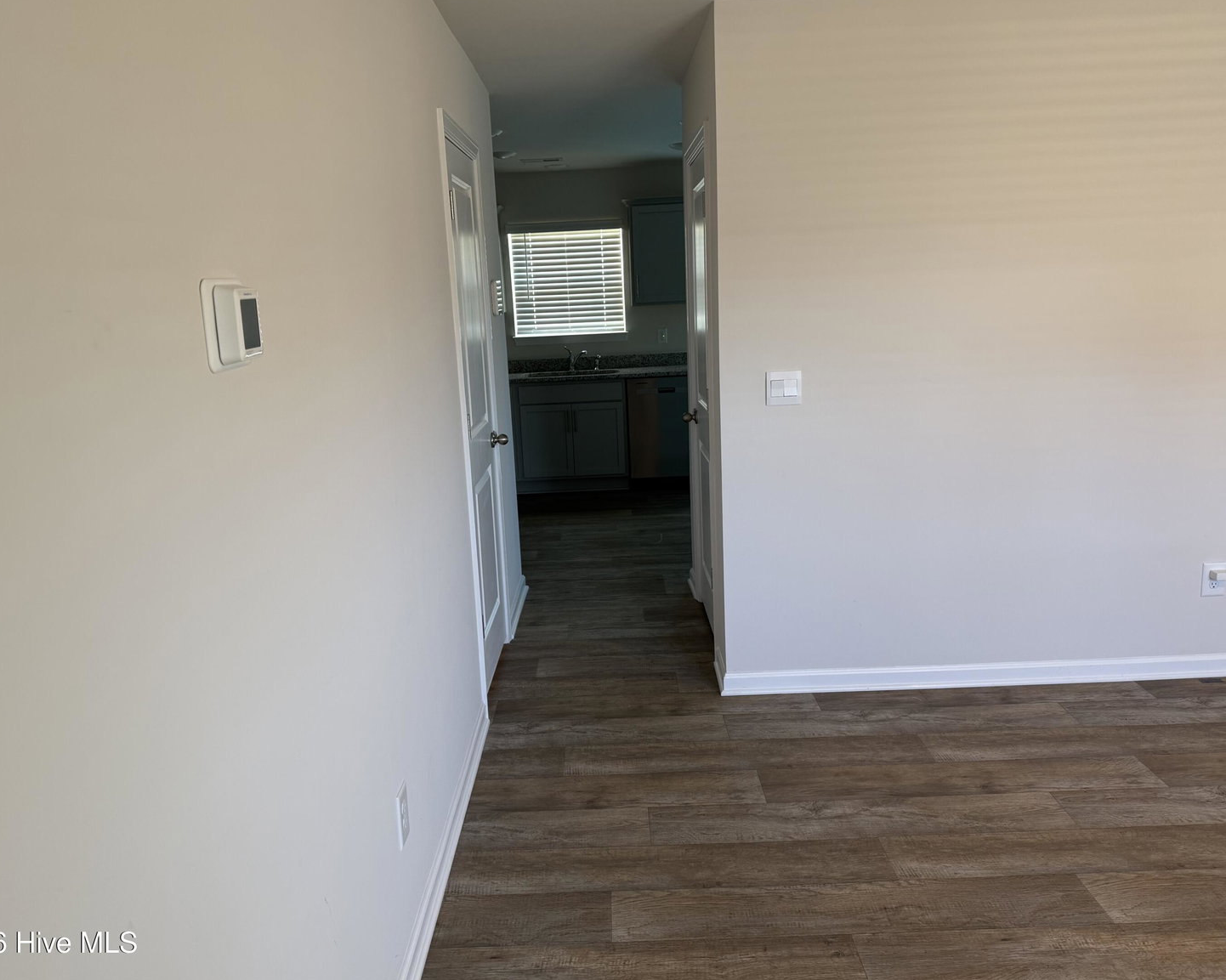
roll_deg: +2.6
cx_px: 600
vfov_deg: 54.9
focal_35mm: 26
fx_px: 943
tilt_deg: -10.9
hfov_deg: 66.0
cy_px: 479
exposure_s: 1/60
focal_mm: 6.76
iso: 100
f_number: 1.78
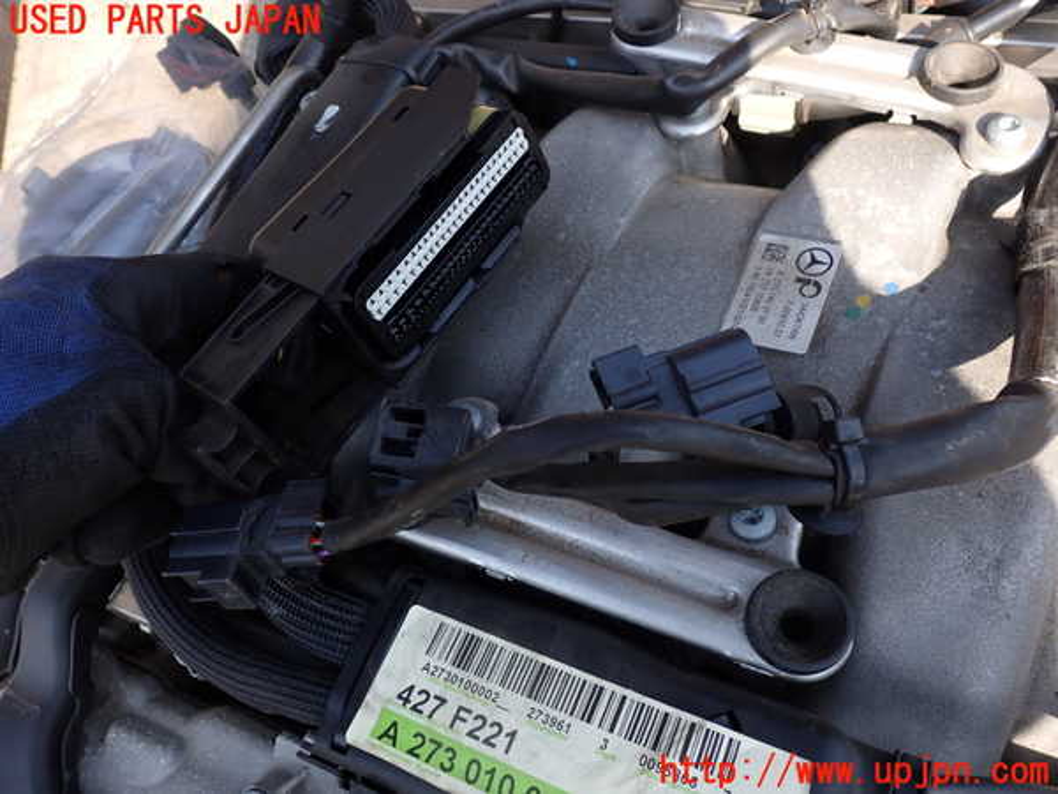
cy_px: 397
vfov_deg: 46.8
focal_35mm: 30
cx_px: 529
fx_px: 917
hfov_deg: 60.0
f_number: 3.2
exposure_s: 1/250
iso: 100
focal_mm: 5.4
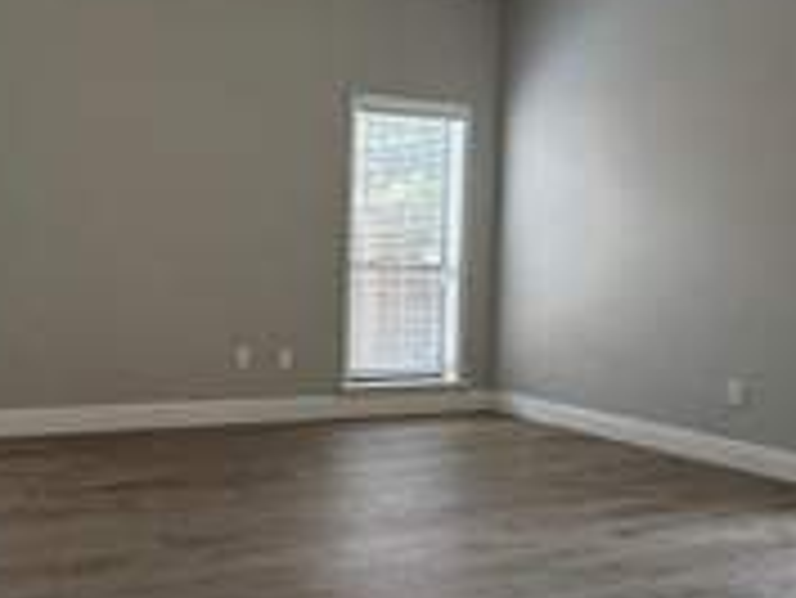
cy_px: 243
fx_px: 874
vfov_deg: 37.6
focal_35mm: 38
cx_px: 81
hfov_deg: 44.6
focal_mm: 2.22
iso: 200
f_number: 2.2
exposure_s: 1/121
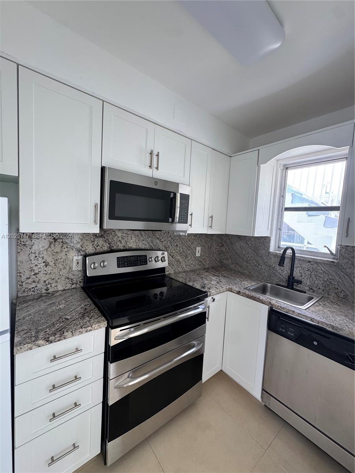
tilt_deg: -3.6
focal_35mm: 14
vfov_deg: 102.1
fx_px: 191
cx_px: 178
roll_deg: -3.6
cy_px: 236
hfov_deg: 85.7
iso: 250
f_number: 2.2
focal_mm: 2.22
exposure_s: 1/99
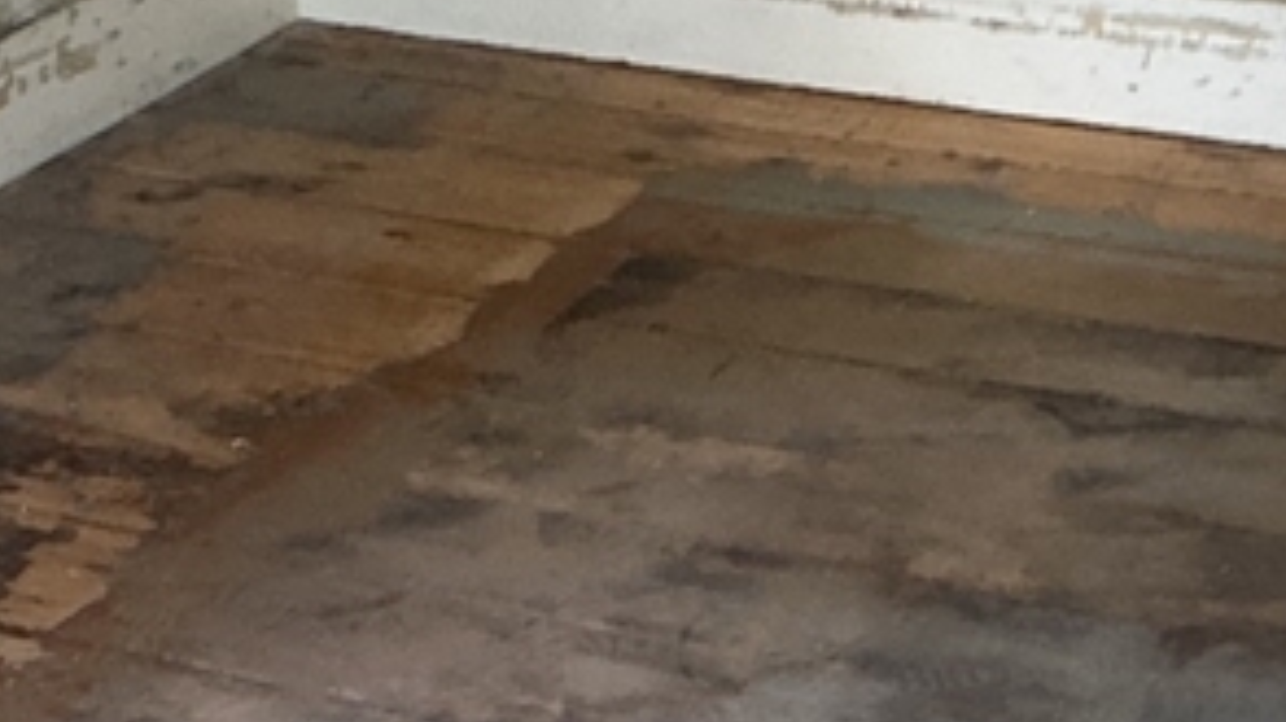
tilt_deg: -16.4
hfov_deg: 19.5
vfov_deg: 10.9
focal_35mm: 110
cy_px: -35
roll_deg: +3.3
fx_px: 3749
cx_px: 591
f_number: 1.8
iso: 160
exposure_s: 1/60
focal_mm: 3
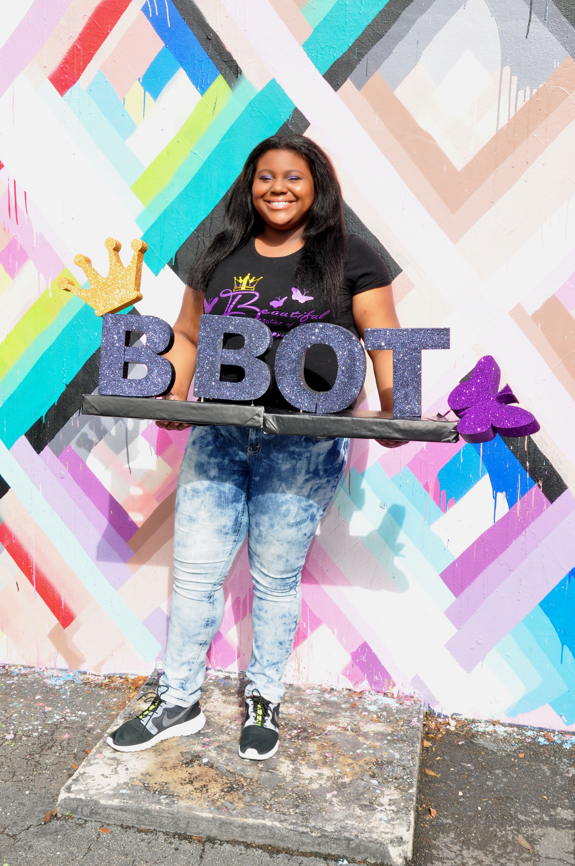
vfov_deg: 49.6
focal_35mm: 39
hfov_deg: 34.1
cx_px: 288
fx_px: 937
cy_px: 433
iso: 250
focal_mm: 26
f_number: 11
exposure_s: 1/125
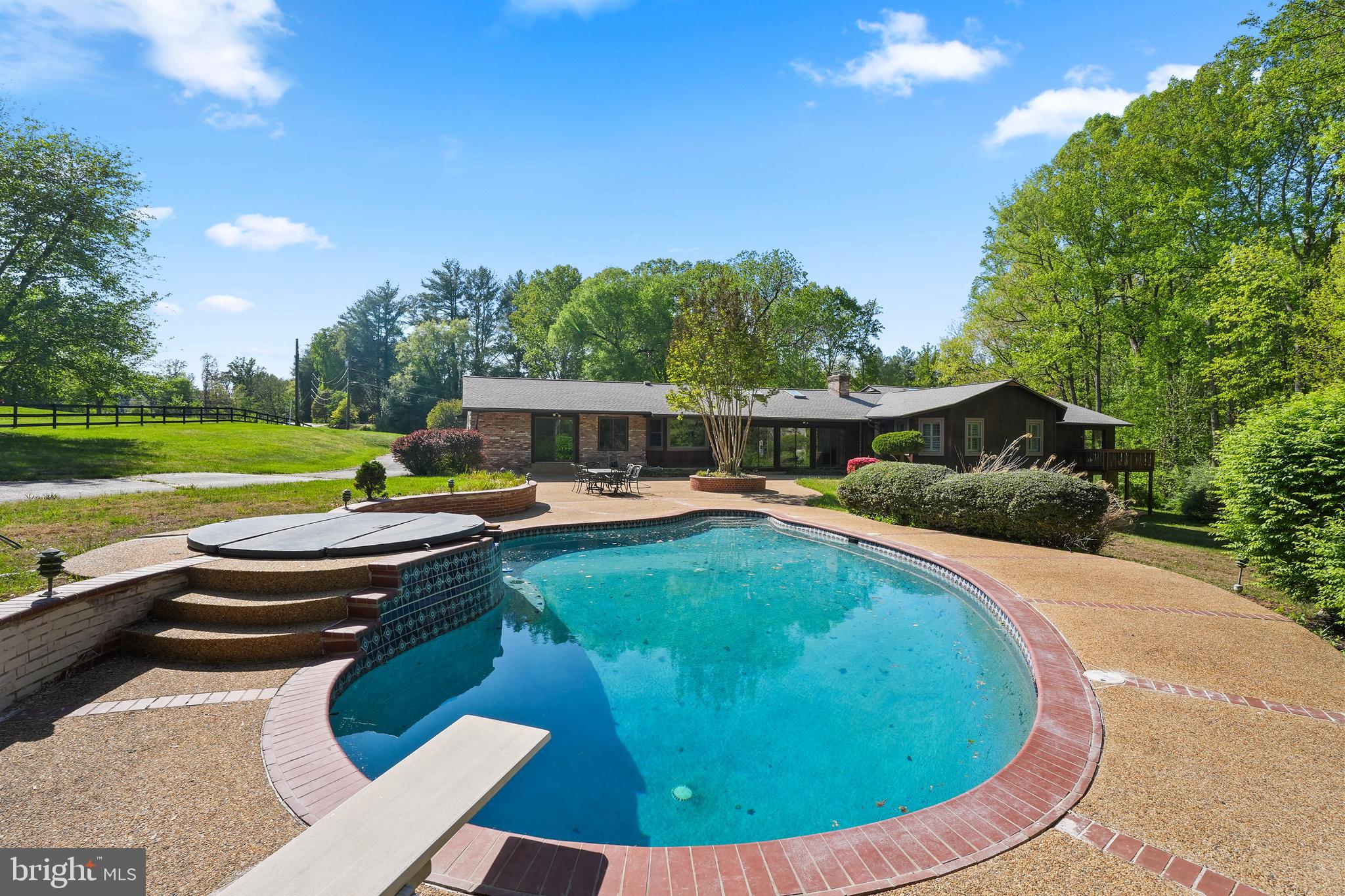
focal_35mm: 17
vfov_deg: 70.4
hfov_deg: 93.3
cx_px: 672
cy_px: 448
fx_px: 635
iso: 320
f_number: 13
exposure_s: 1/60
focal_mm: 17
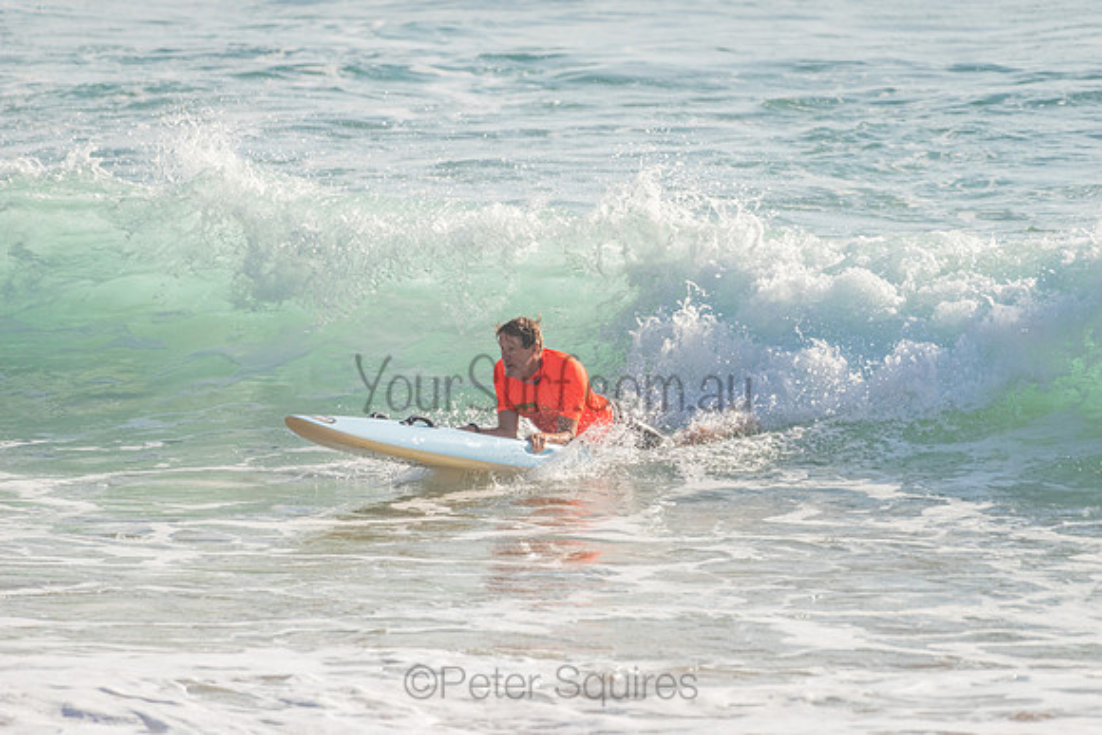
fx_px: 15308
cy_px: 368
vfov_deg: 2.8
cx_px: 551
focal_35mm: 500
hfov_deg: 4.1
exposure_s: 1/2000
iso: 160
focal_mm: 500
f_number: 5.6
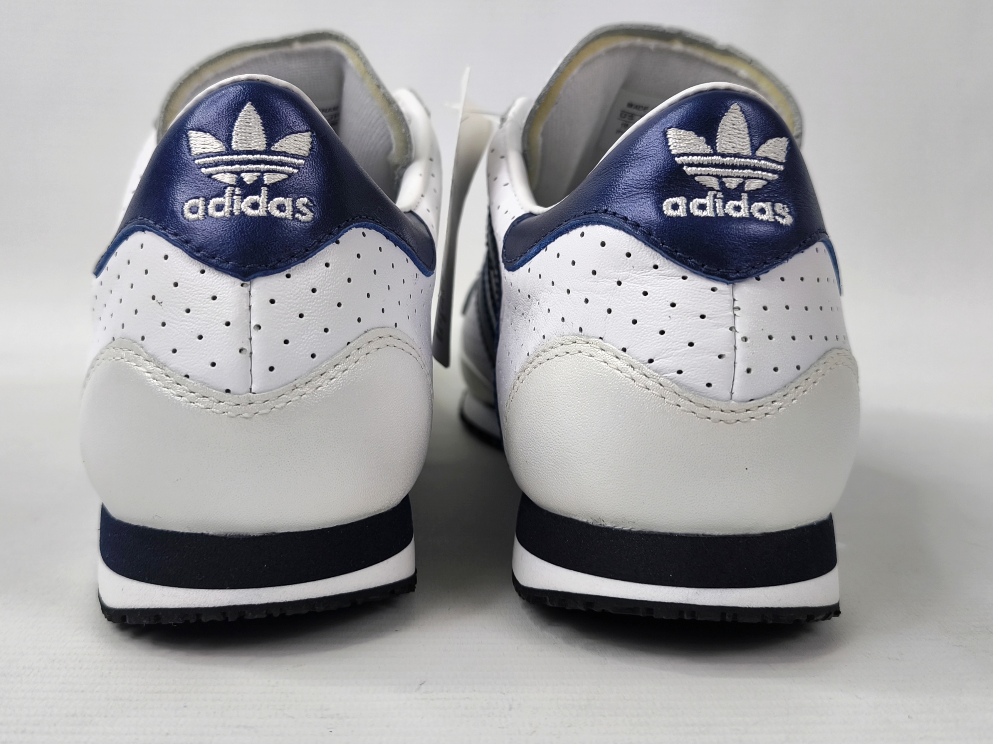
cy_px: 331
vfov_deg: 51.2
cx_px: 468
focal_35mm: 27
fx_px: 774
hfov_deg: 65.3
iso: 50
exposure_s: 1/110
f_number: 1.9
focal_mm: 6.92
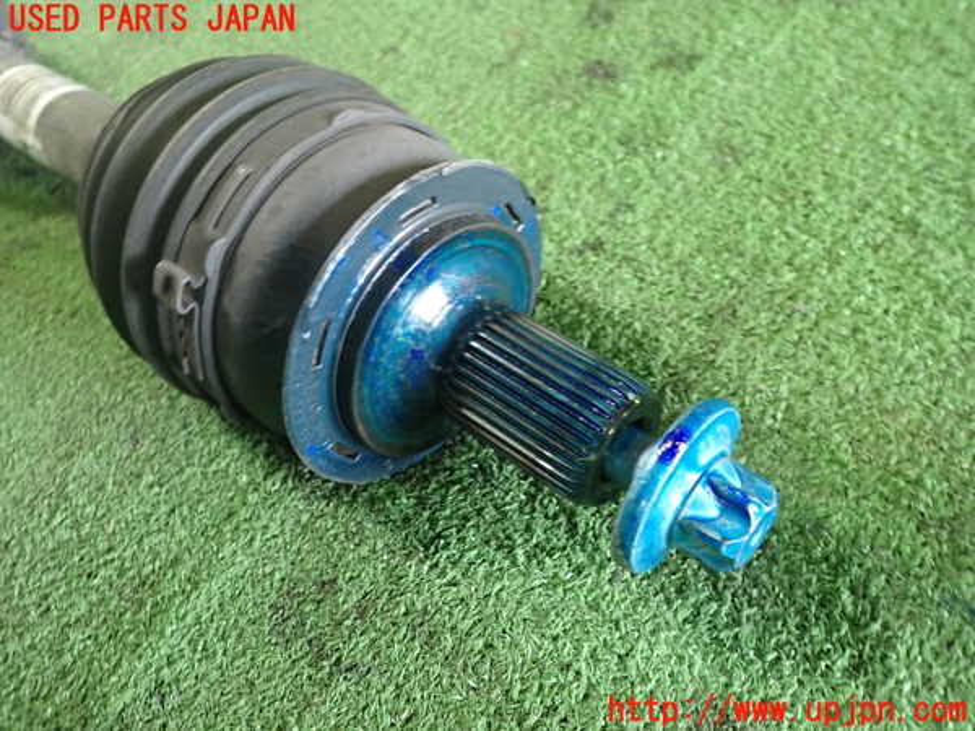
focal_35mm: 30
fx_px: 845
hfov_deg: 60.0
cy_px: 366
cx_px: 488
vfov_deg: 46.8
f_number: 2.3
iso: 320
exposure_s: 1/30
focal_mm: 5.4
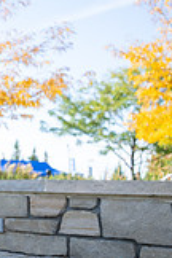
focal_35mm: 86
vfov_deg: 23.6
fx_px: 616
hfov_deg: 13.4
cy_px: 106
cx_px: -185
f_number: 2.8
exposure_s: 1/1600
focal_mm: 24
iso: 320
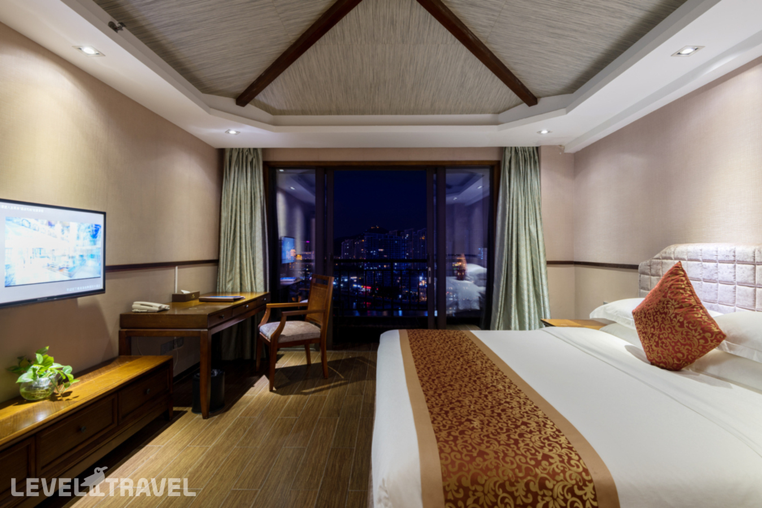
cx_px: 381
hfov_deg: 93.3
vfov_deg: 70.5
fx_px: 360
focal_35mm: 17
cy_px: 254
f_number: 9
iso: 64
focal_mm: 17
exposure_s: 5
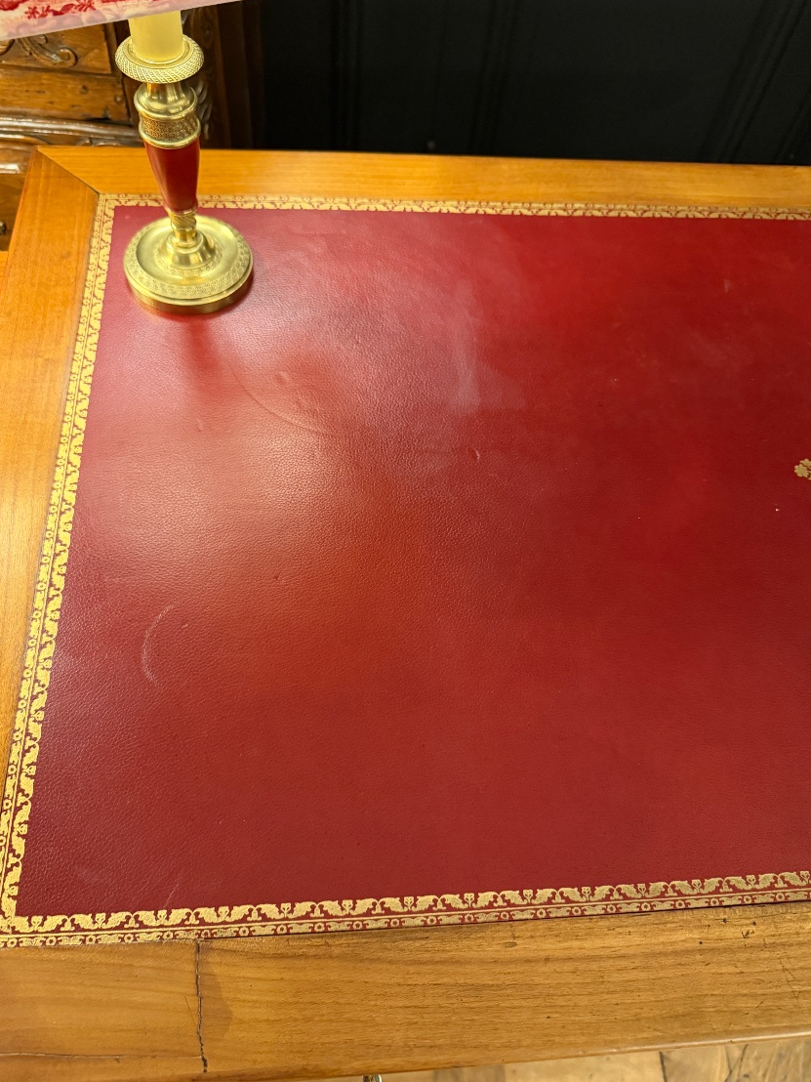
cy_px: 562
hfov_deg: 53.0
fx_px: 812
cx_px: 388
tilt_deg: -59.3
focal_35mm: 26
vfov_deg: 67.3
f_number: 1.78
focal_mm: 6.76
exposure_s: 1/33
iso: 640
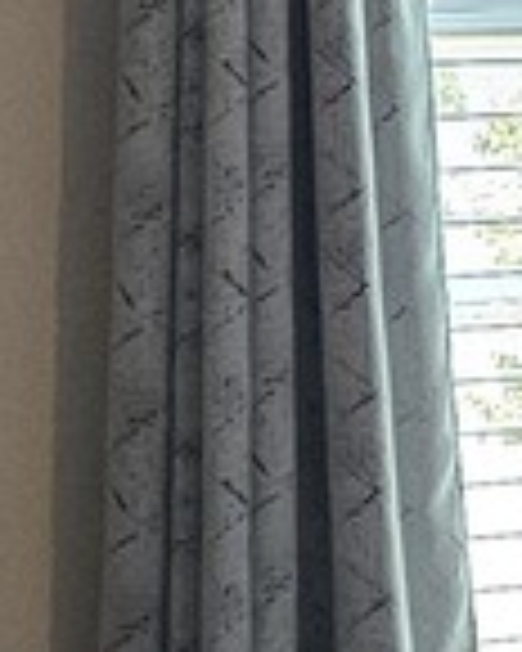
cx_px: 2470
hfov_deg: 5.5
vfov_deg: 8.6
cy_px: -22
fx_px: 4306
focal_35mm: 223
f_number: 1.8
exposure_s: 1/120
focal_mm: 5.4
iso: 320
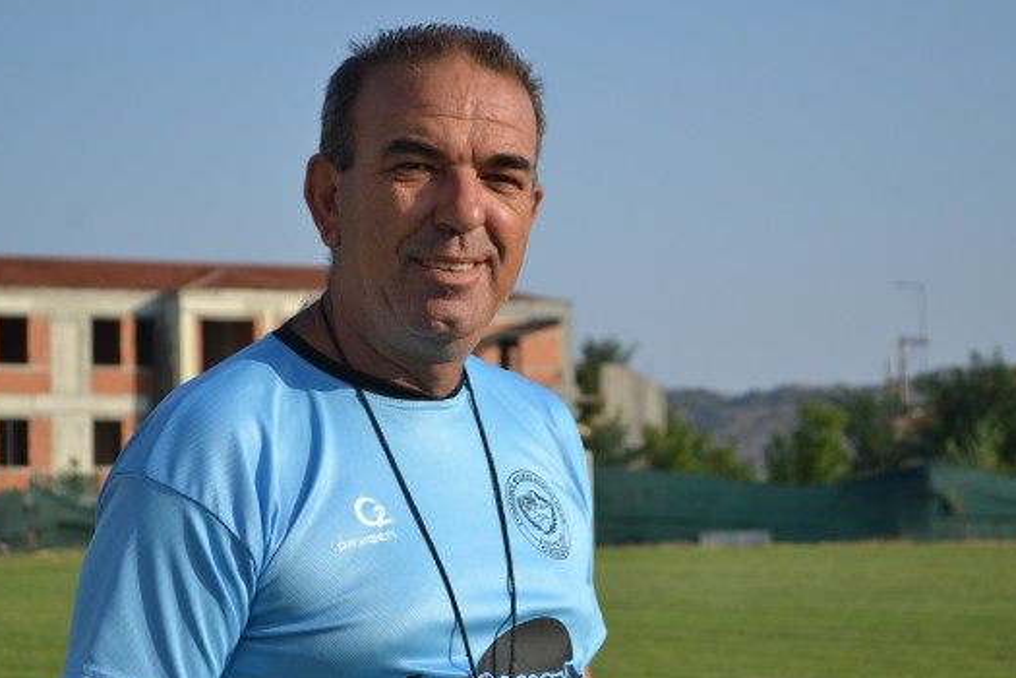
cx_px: 426
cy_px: 411
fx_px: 2924
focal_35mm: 104
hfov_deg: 19.7
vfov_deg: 13.2
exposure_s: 1/1250
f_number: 5.6
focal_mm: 55
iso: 400
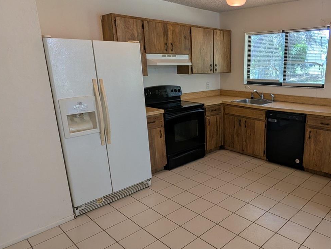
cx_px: 227
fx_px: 249
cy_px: 132
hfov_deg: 65.0
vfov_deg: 53.1
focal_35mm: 26
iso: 55
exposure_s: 1/60
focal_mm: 2.35
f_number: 2.2
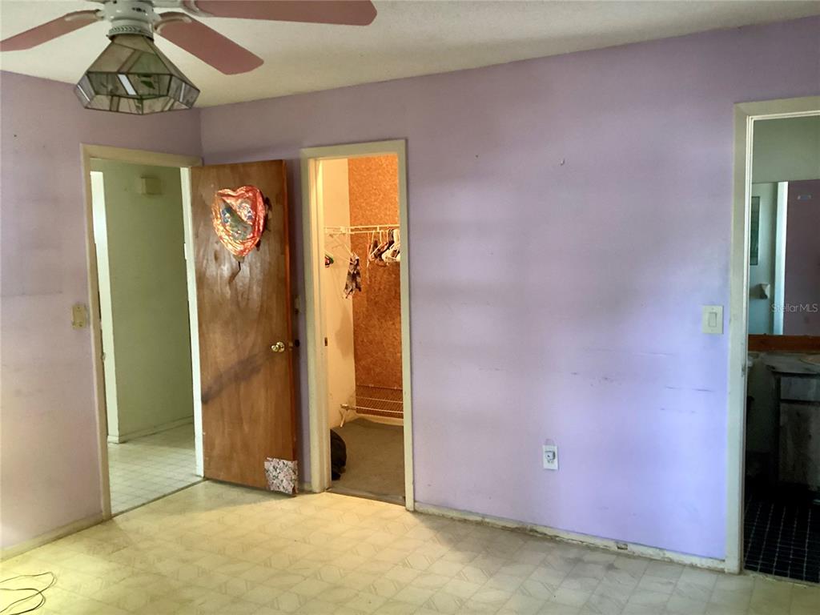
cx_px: 410
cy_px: 308
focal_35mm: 31
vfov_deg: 45.4
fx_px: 734
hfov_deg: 58.4
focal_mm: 3.3
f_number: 2.4
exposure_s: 1/40
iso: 400
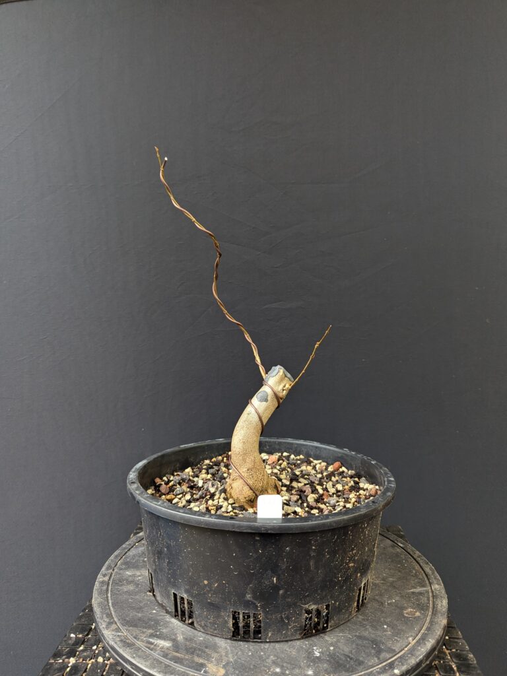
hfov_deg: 56.8
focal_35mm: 24
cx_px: 254
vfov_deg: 71.6
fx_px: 469
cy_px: 338
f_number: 1.85
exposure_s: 1/33.3
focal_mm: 6.81
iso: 67
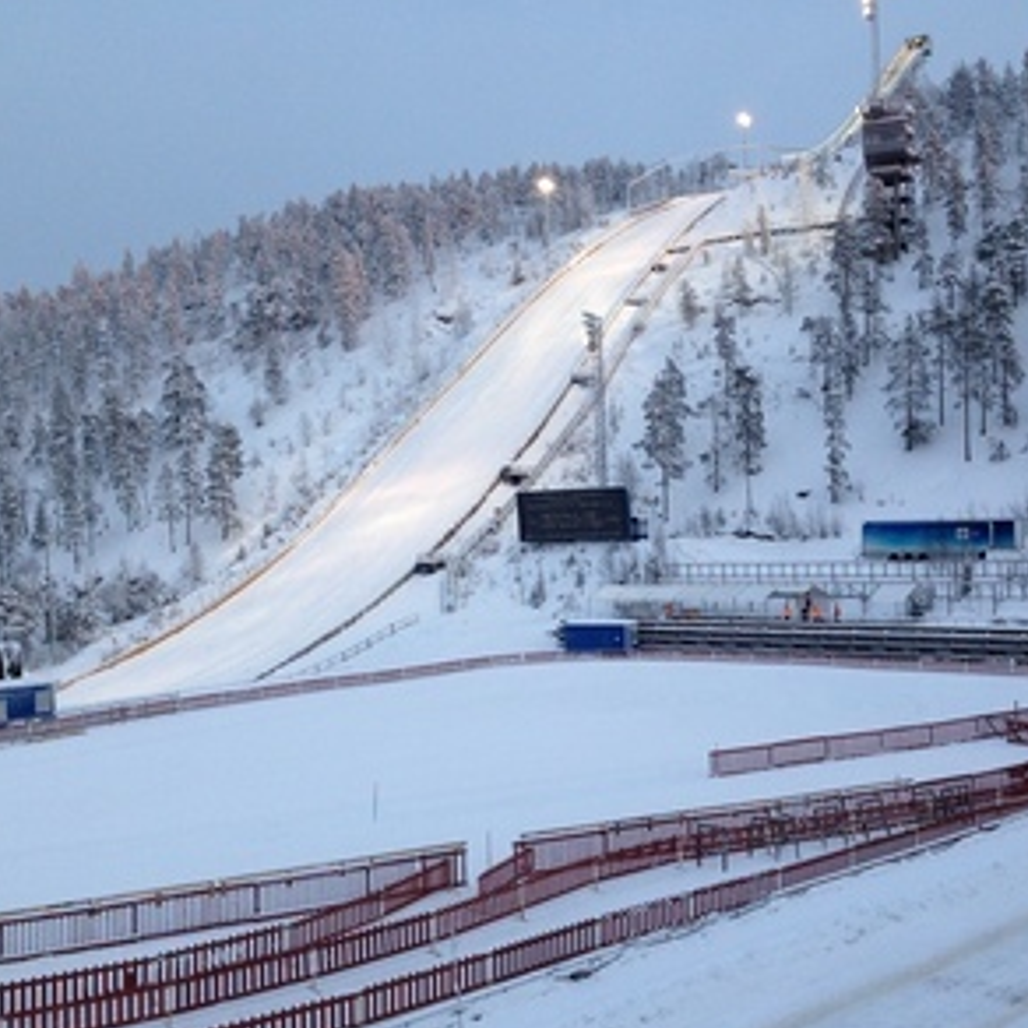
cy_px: 525
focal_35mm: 40
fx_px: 1344
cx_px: 525
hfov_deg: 41.9
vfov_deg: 41.9
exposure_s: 1/120
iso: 80
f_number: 2.4
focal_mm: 4.12
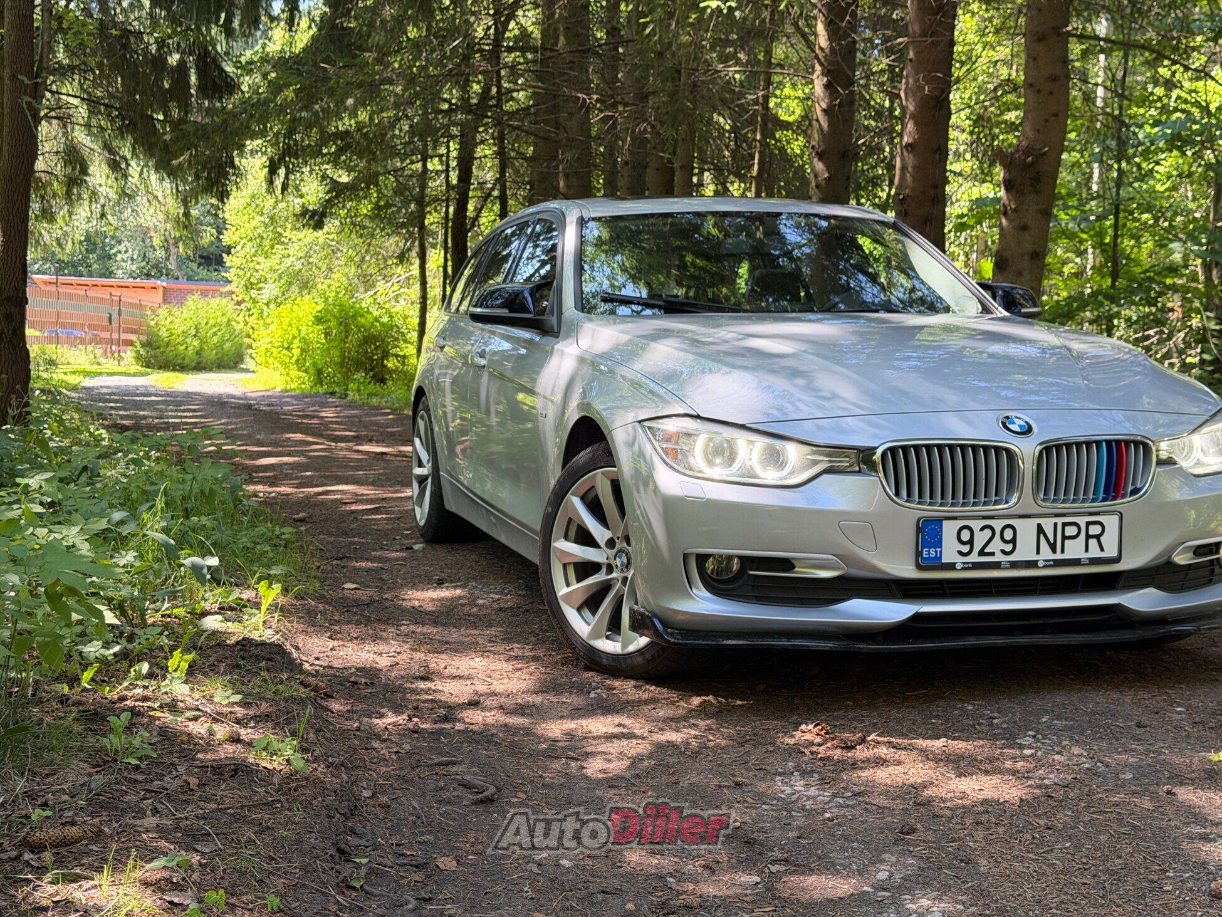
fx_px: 1695
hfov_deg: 39.7
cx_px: 611
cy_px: 458
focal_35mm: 48
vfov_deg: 30.3
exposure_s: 1/252
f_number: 1.78
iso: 125
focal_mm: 6.76
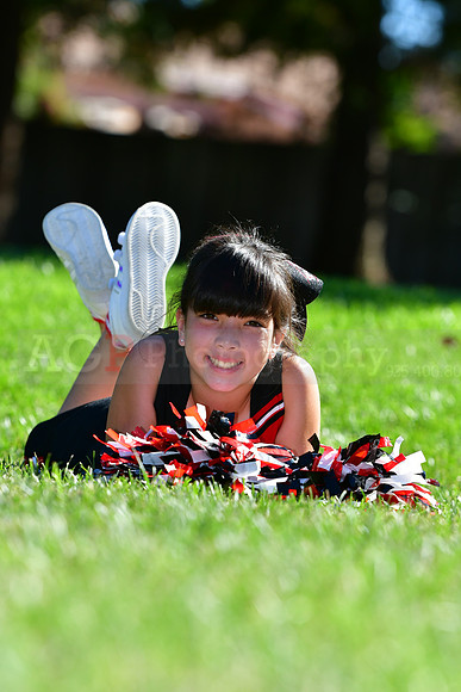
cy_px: 346
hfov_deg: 5.4
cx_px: 230
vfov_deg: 8.1
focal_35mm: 255
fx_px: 4895
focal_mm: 170
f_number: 4.5
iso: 400
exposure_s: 1/1250
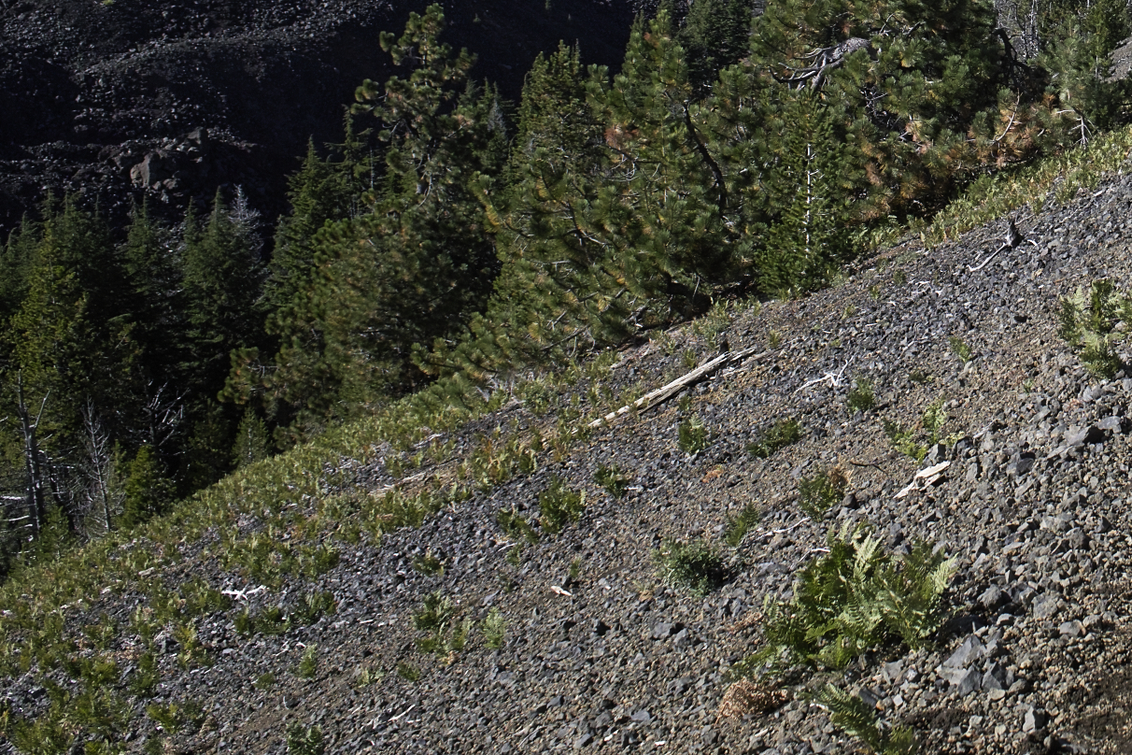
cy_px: -42
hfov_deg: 30.1
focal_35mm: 61
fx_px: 1918
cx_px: 1191
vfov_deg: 21.3
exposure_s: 1/160
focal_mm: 16.6
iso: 100
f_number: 7.1
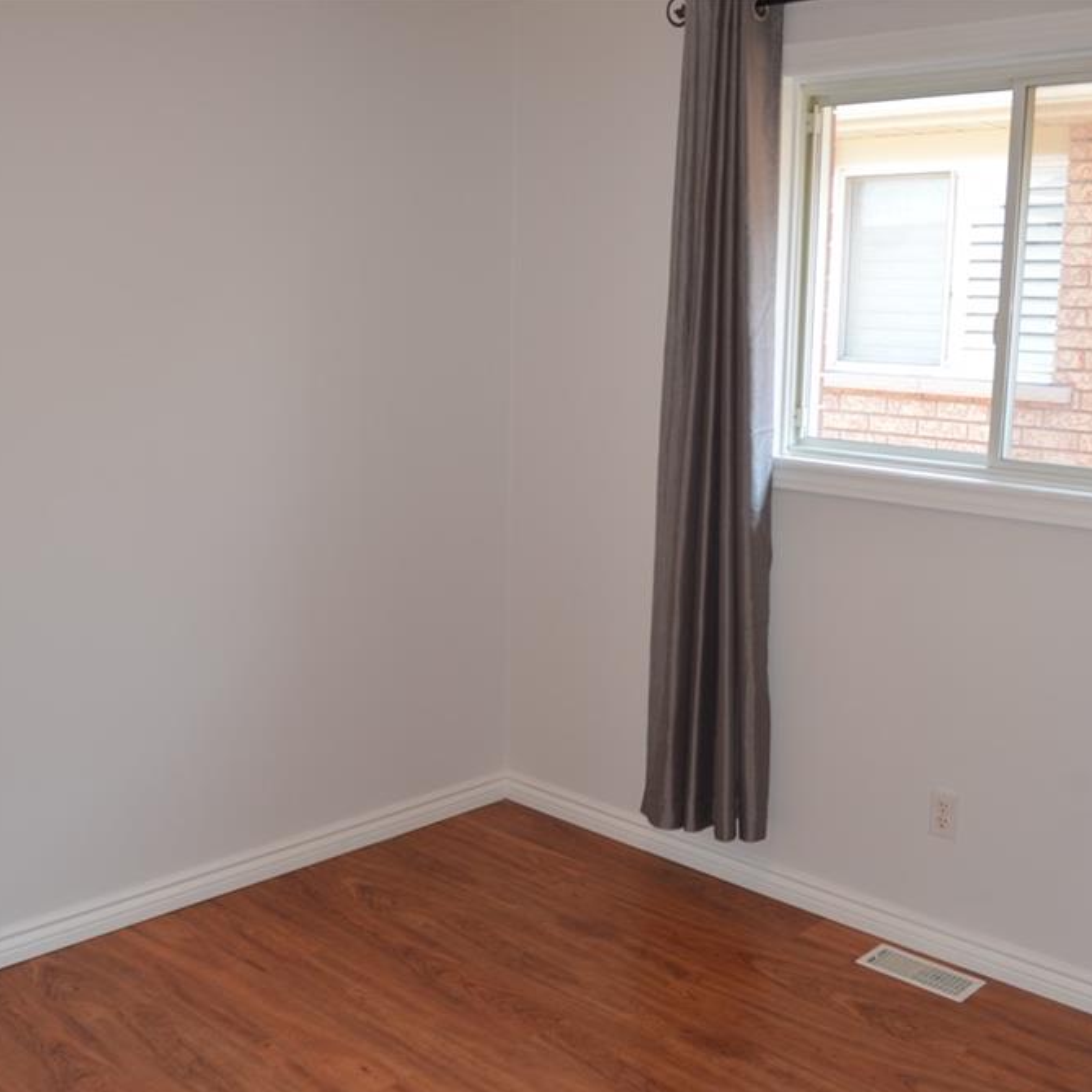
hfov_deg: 47.2
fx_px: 1249
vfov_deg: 47.2
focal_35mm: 35
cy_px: 548
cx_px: 588
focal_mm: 18
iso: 200
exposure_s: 1/30
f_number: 5.6
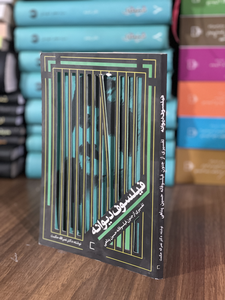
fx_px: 451
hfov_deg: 28.0
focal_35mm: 52
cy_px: 150
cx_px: 112
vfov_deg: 36.8
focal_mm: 6
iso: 500
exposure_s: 1/19
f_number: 2
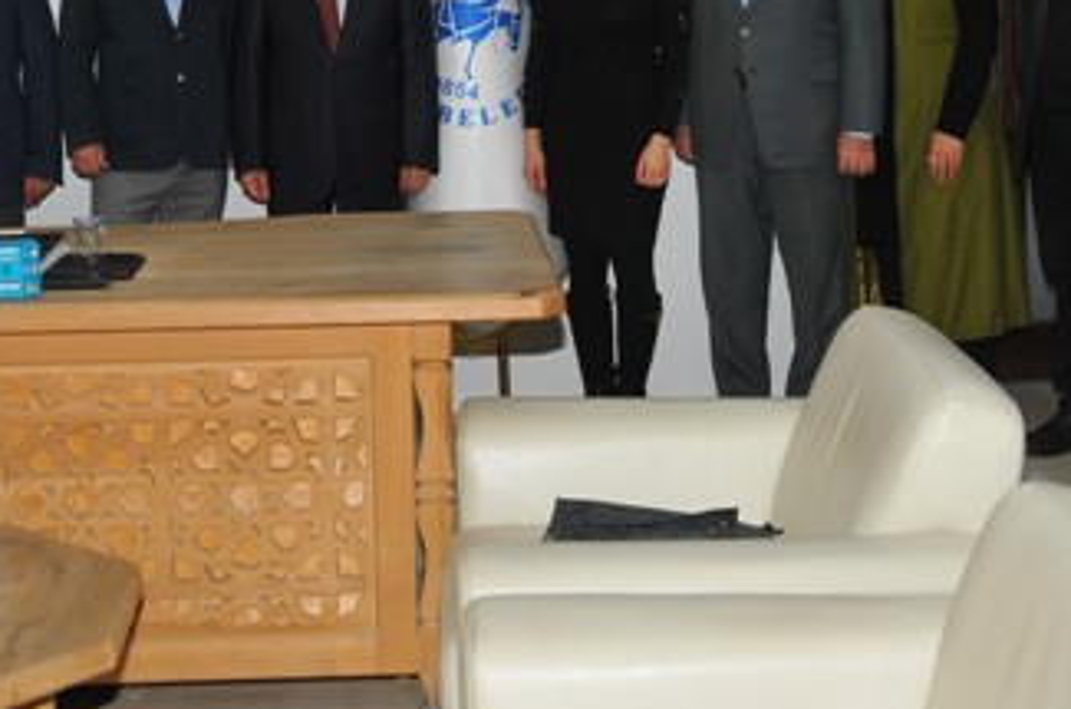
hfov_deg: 28.5
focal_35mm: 71
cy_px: 61
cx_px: 468
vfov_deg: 18.7
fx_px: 2107
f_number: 5.6
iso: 320
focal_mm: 24
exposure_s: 1/60
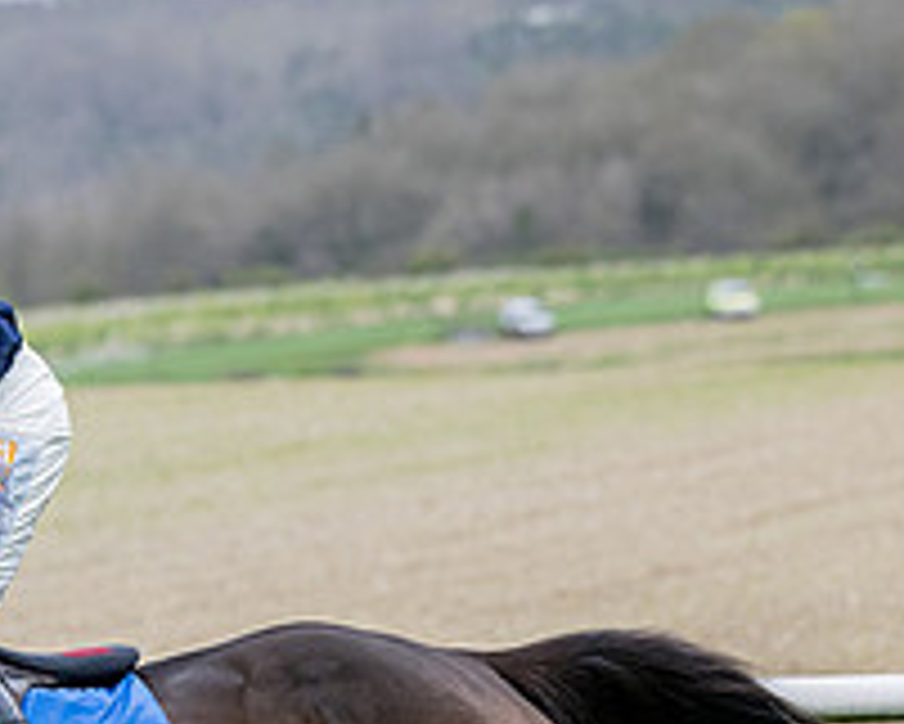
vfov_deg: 3.1
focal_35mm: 501
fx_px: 13411
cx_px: -249
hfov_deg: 3.9
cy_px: 975
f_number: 4
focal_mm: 120
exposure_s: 1/1600
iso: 400
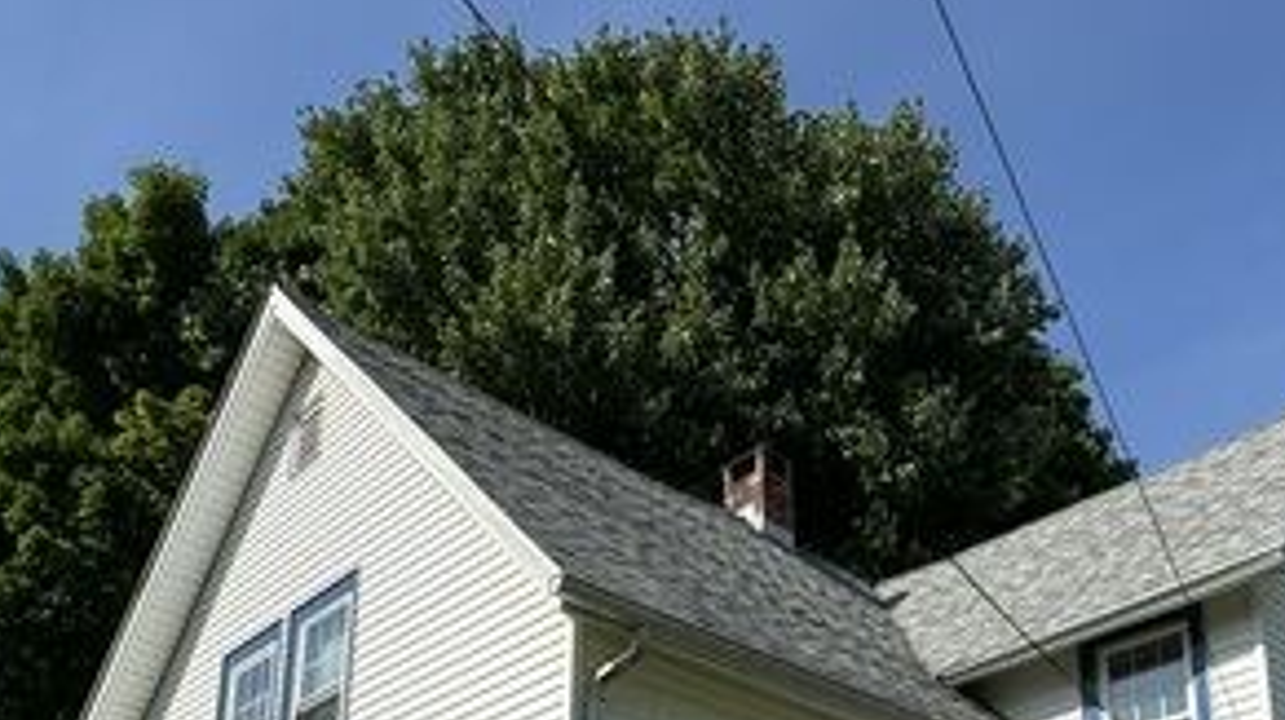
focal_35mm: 42
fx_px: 1430
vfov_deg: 25.4
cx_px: 715
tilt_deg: +15.5
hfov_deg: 48.3
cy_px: 866
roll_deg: -2.0
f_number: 2.2
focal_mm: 2.22
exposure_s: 1/2674
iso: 50
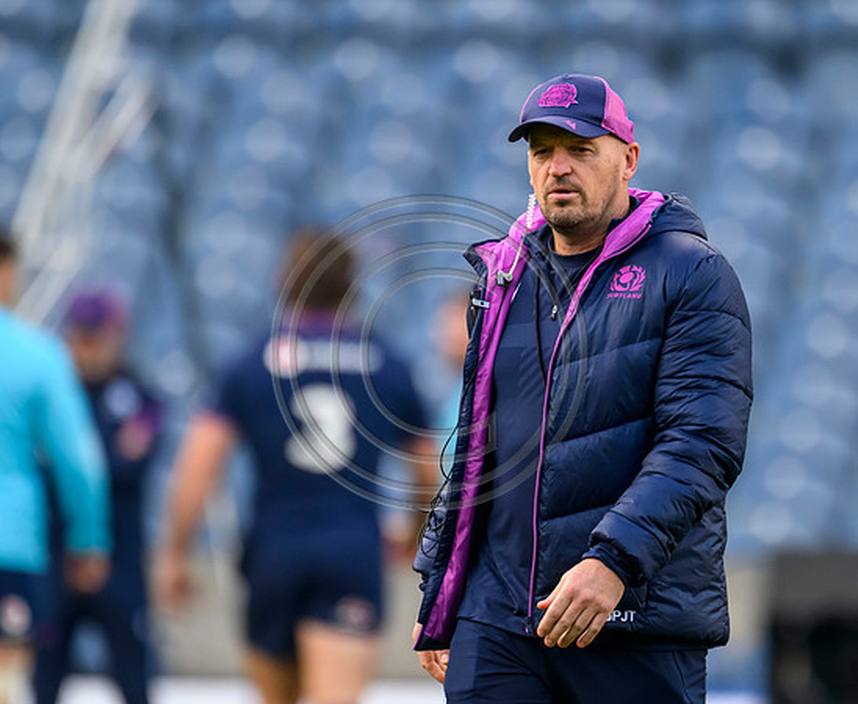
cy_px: 289
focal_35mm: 1058
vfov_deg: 1.5
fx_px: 27148
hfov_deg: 1.8
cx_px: 624
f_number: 5.6
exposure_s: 1/1250
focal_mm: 784
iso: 3200
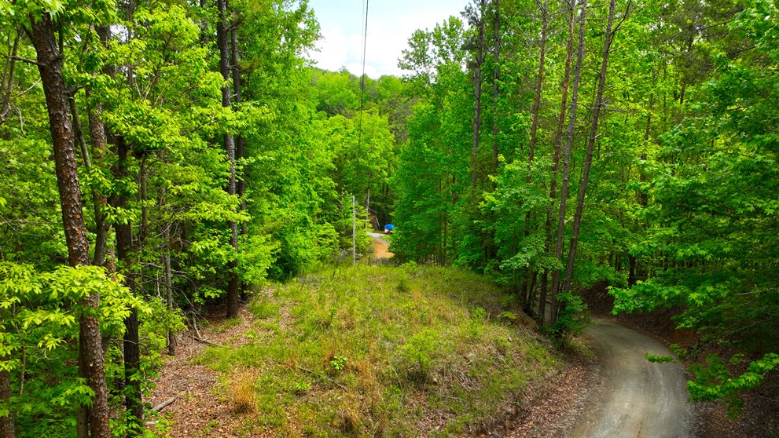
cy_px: 276
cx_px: 386
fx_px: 558
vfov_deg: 42.6
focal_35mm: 27
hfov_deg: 69.8
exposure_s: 1/160
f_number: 2.8
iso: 250
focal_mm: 12.29
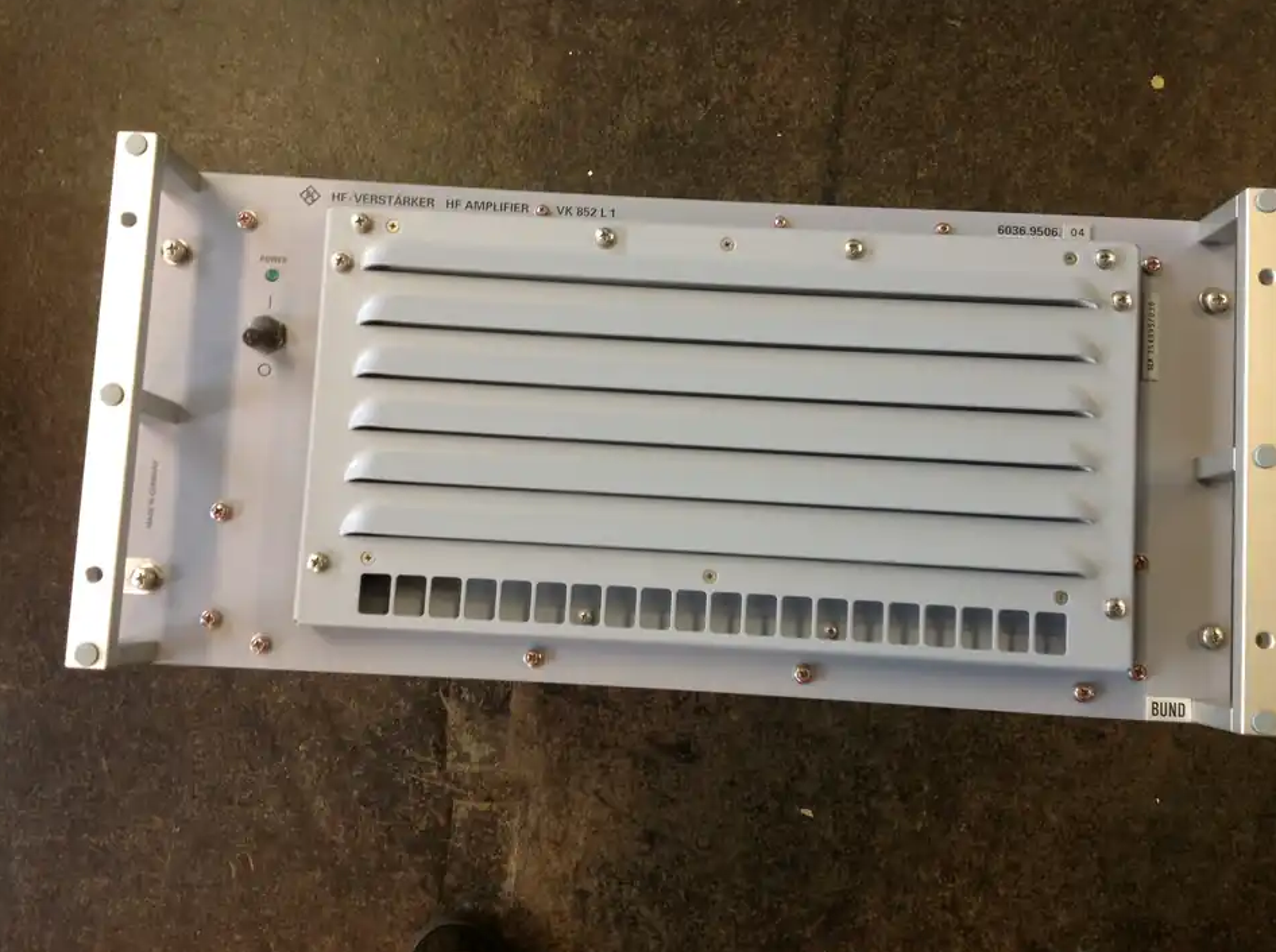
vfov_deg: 38.6
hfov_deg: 50.2
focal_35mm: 37
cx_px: 646
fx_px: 1361
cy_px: 467
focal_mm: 4.28
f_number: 2.4
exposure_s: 1/15
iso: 64
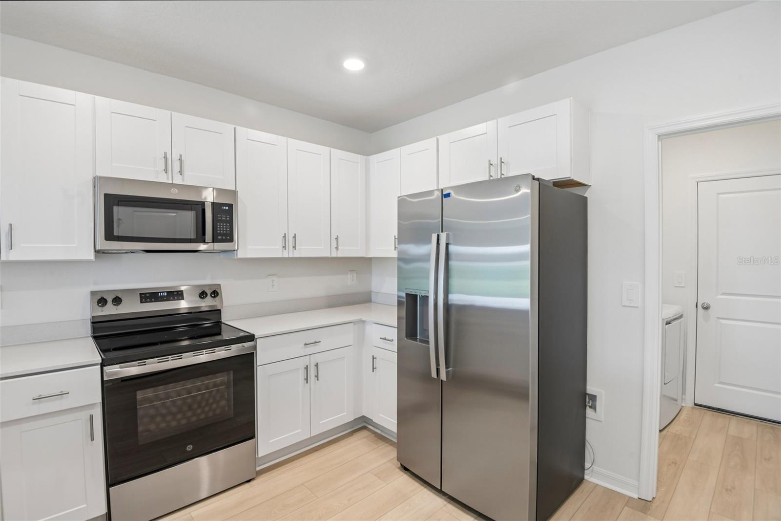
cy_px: 260
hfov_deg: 96.7
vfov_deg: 73.7
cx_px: 390
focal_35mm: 16
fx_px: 347
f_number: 8
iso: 400
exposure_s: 1/15
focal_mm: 16
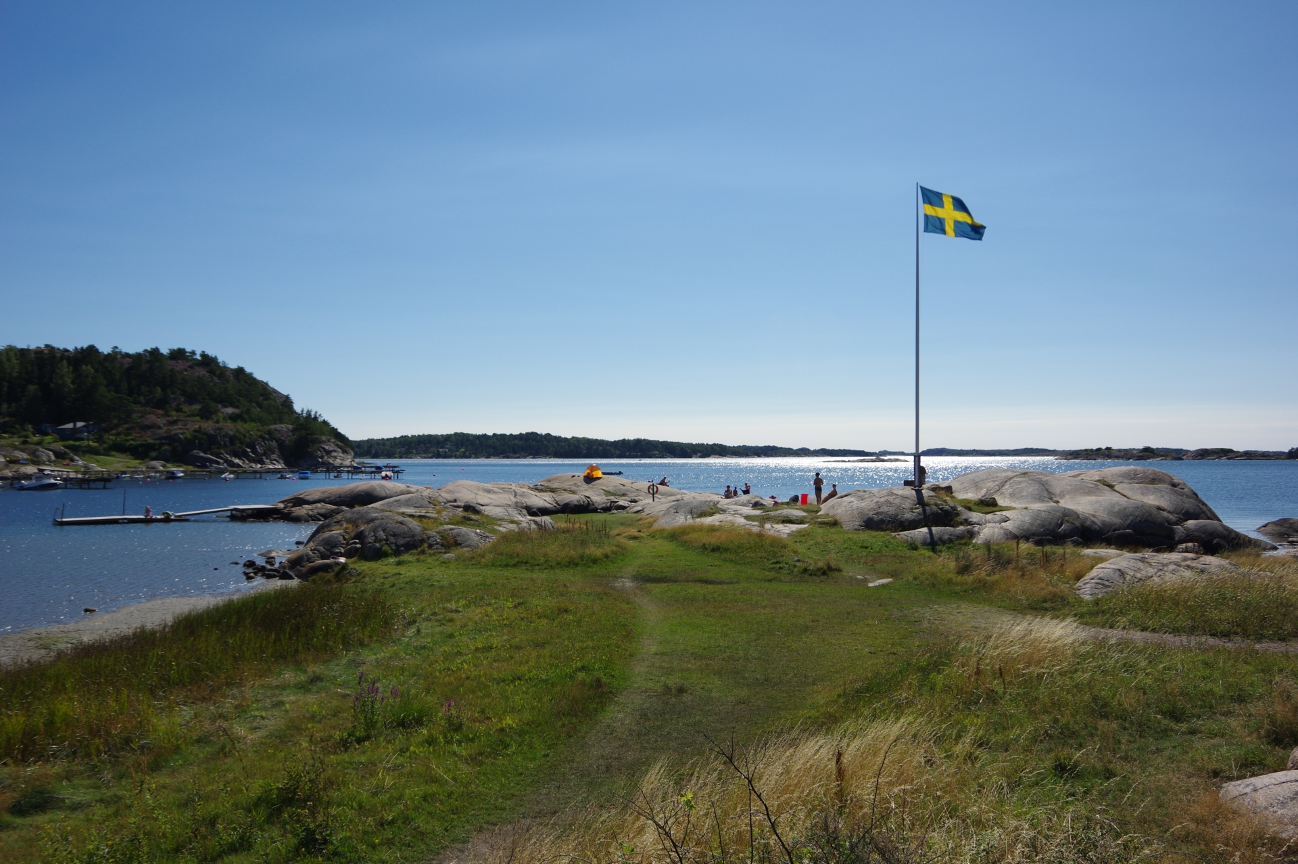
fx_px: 973
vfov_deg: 47.9
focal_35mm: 27
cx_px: 649
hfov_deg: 67.4
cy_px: 432
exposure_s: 1/500
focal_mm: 18
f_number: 8
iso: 100
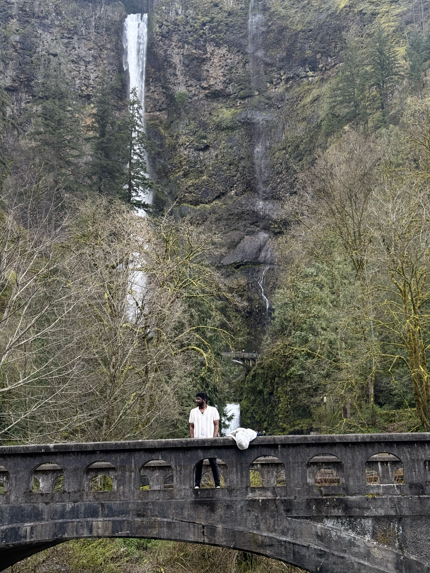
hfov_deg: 30.3
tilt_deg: +15.8
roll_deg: +0.5
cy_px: 286
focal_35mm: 48
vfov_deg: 39.7
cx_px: 215
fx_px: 795
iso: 100
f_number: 1.78
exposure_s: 1/80
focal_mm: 6.76
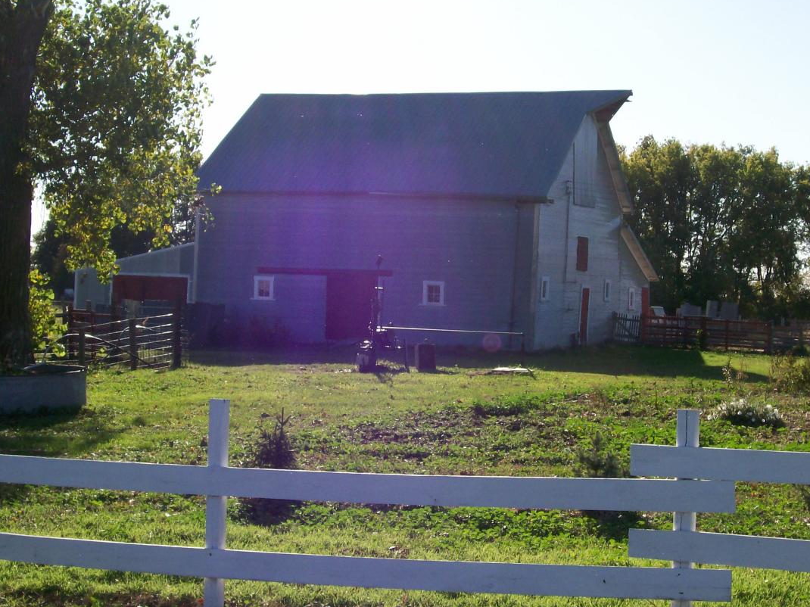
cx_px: 460
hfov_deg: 28.9
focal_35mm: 67
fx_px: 1567
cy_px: 257
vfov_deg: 21.9
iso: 80
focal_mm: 9.4
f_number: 6
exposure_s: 1/379
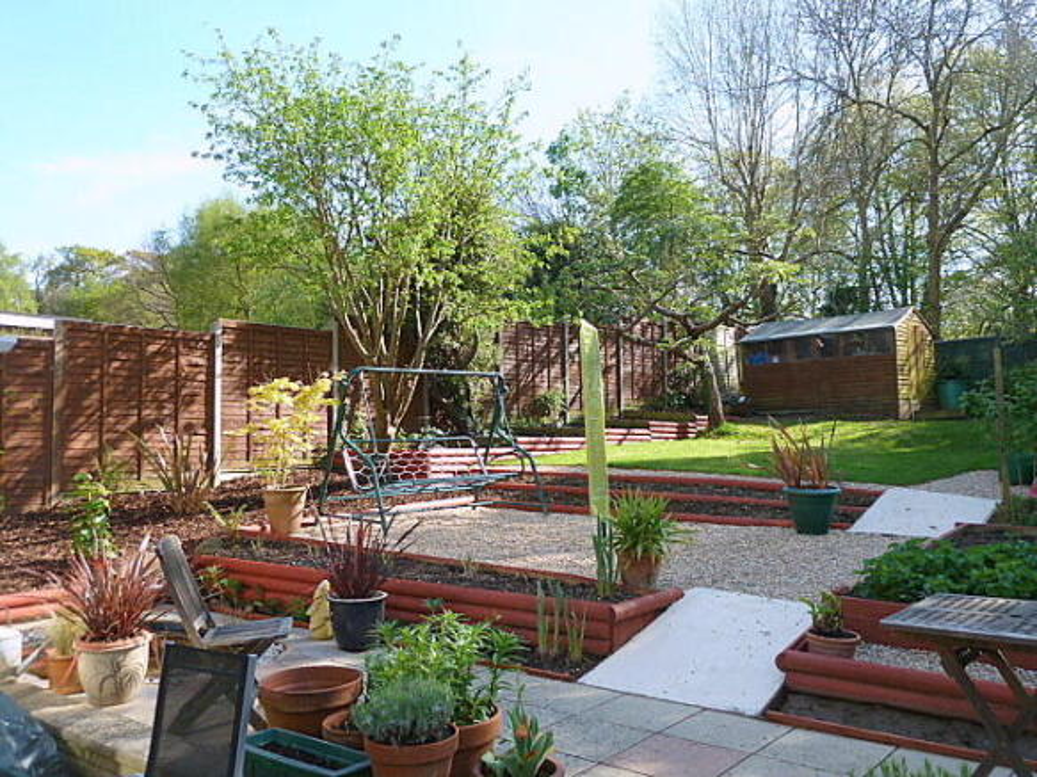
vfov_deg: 46.8
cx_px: 518
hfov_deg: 60.0
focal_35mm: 30
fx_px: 899
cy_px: 388
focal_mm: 5
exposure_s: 1/200
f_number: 4
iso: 80
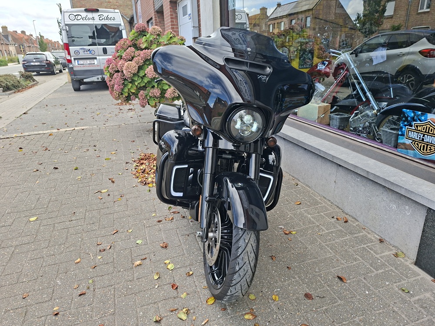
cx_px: 218
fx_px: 289
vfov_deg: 58.9
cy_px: 163
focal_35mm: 23
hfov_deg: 73.9
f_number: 1.8
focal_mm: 5.54
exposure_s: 1/509
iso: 50
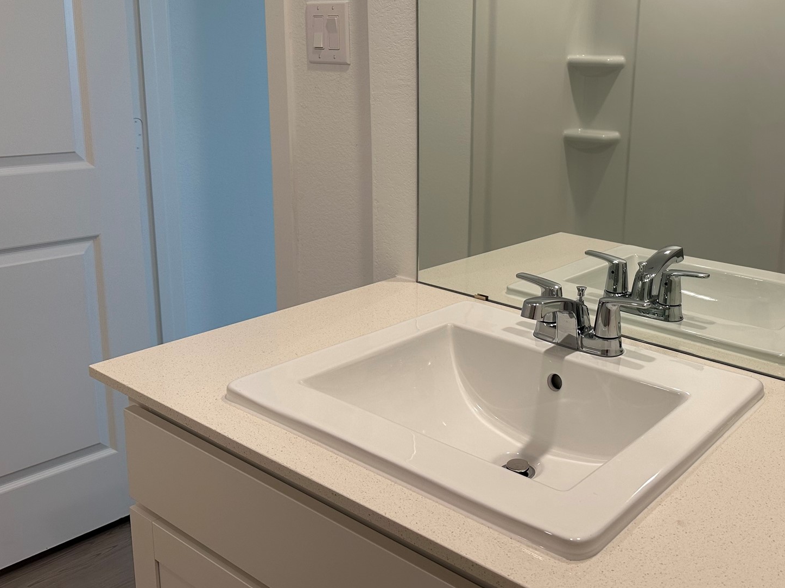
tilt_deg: -10.9
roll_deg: -2.2
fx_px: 771
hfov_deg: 52.4
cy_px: 208
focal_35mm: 34
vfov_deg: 41.4
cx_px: 553
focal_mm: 6.86
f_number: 1.78
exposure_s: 1/121
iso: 100
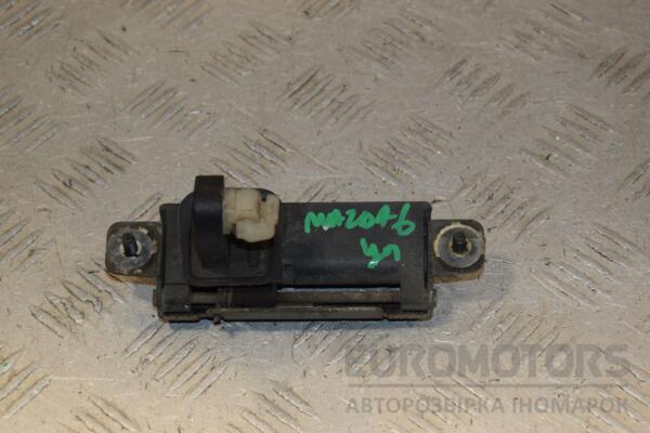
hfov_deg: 19.5
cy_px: 216
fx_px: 1896
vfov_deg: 13.0
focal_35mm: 105
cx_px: 325
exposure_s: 1/200
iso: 800
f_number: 8
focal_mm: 70
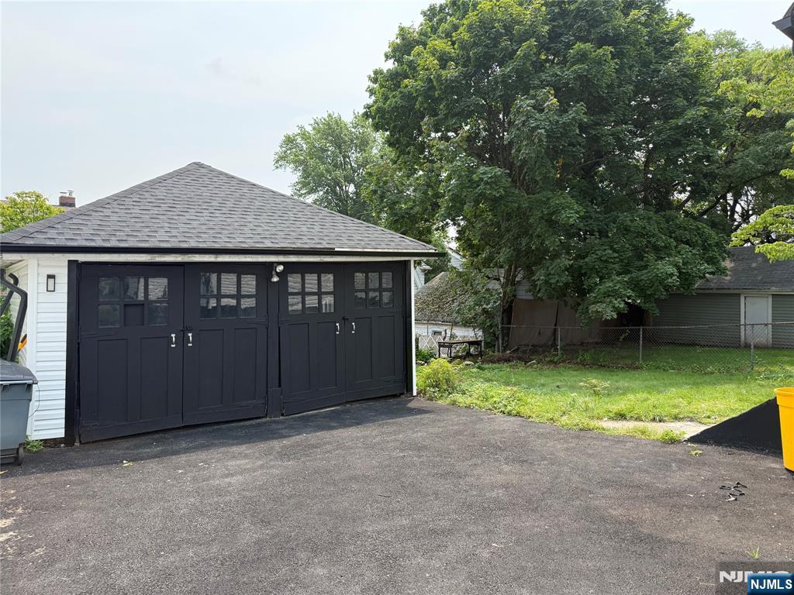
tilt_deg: +0.4
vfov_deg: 56.8
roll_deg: +0.7
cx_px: 397
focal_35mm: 24
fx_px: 550
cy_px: 298
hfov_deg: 71.6
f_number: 1.78
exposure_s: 1/1901
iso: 100
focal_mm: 6.76
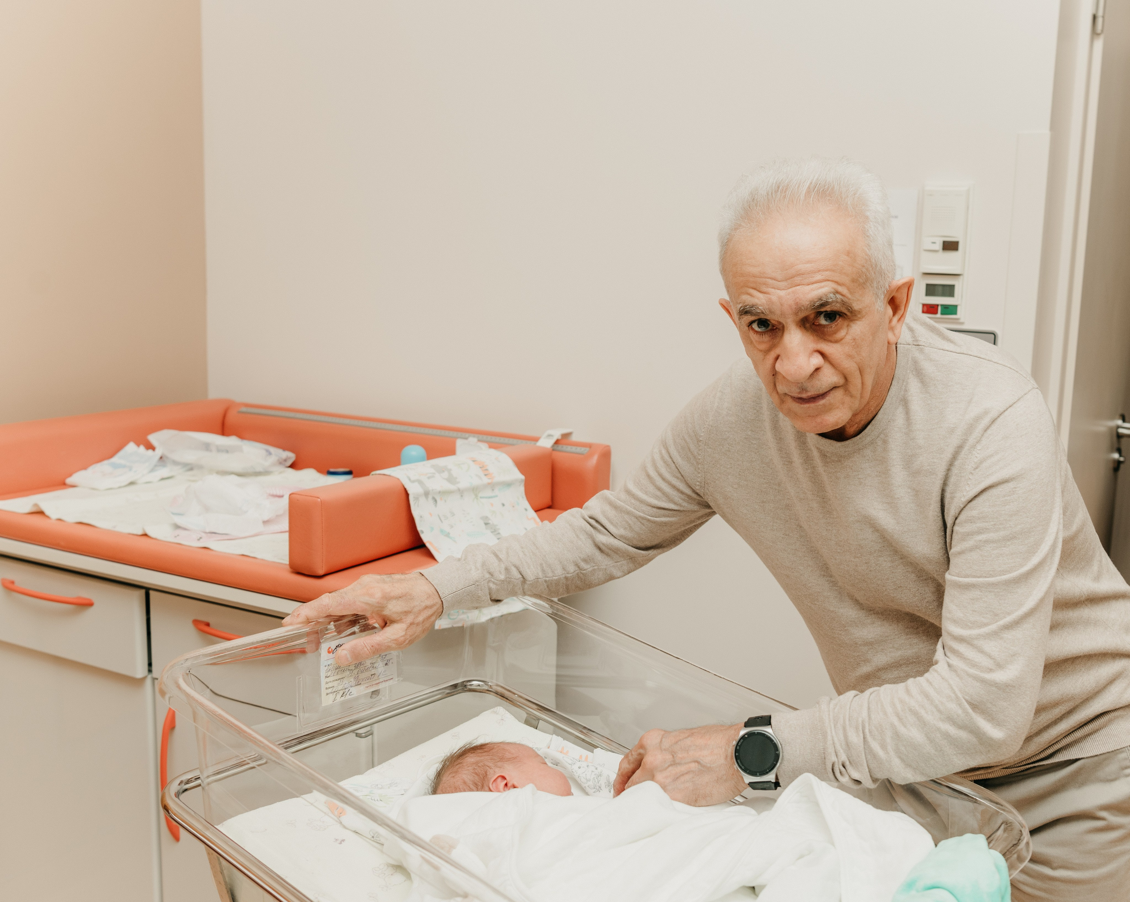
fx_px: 1292
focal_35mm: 39
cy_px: 454
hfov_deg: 47.2
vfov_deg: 38.5
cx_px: 623
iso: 160
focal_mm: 31
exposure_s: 1/160
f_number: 4.5
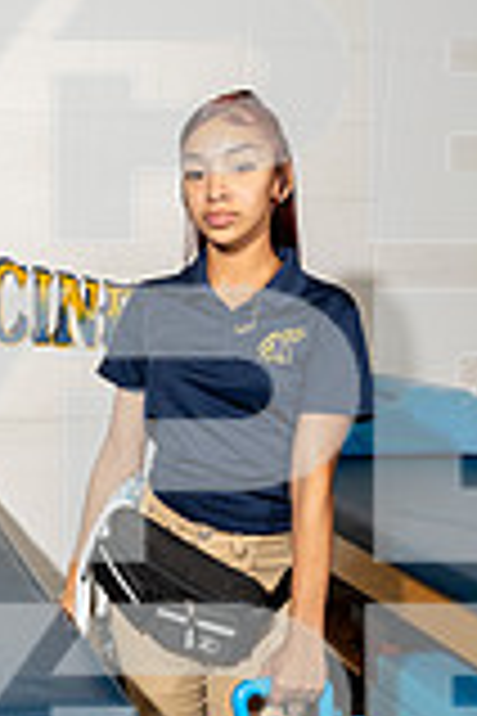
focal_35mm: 68
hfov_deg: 19.5
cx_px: 9
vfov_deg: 29.6
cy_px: 428
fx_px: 1351
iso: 800
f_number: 8
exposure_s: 1/250
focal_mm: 24
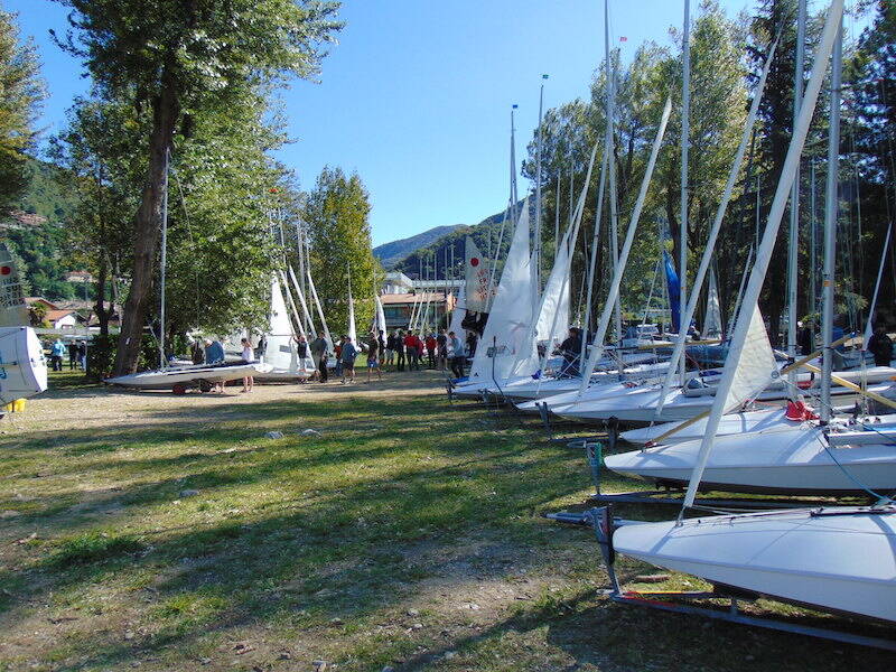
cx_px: 448
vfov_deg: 54.9
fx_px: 647
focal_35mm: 25
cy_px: 336
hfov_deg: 69.4
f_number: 3
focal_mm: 4.5
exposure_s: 1/640
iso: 80
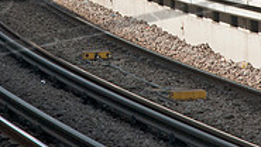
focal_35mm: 345
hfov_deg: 6.3
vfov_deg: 3.5
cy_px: -90
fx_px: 2387
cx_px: 56
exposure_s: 1/500
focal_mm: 70
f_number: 5.6
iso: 250
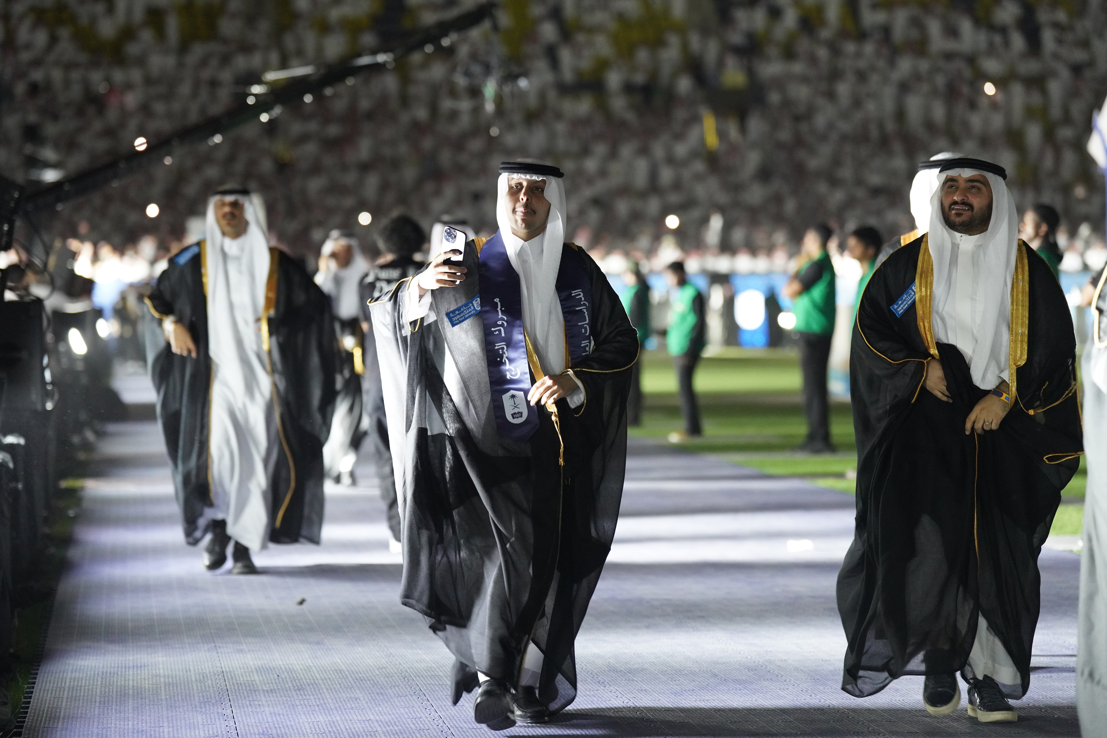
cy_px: 369
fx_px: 3690
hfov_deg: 17.1
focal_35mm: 120
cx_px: 554
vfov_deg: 11.4
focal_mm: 120
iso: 4000
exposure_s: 1/125
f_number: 2.8
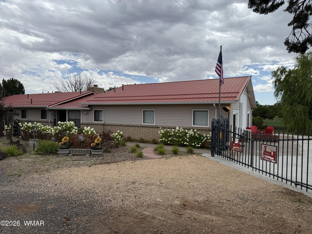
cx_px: 156
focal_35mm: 24
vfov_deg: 56.8
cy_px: 117
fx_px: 216
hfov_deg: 71.6
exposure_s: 1/5714
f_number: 1.78
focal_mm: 6.76
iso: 80
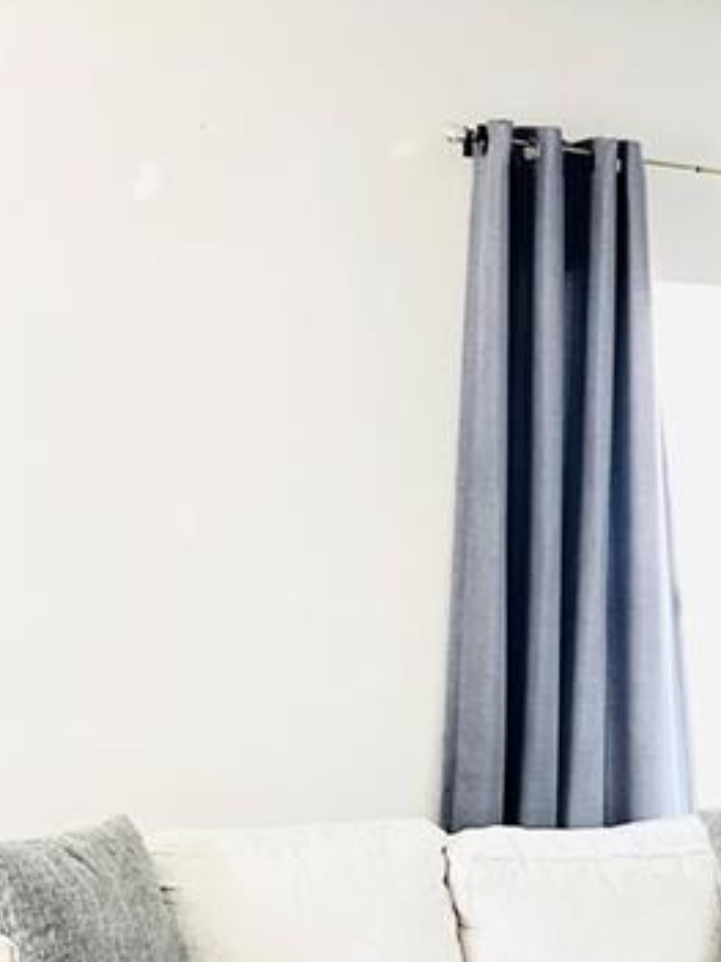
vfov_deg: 21.8
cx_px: 1193
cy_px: 748
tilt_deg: -4.5
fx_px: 2473
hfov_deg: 14.9
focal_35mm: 89
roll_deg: -0.2
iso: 250
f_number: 1.6
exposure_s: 1/60
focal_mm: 4.2
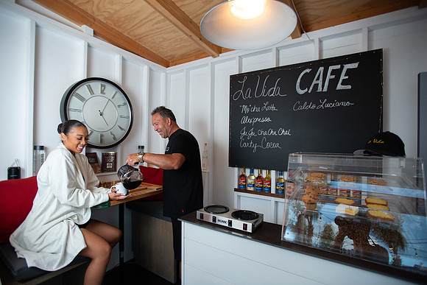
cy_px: 142
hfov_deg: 93.3
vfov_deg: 70.5
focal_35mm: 17
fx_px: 202
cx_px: 214
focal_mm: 17
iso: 200
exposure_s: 1/200
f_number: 2.8
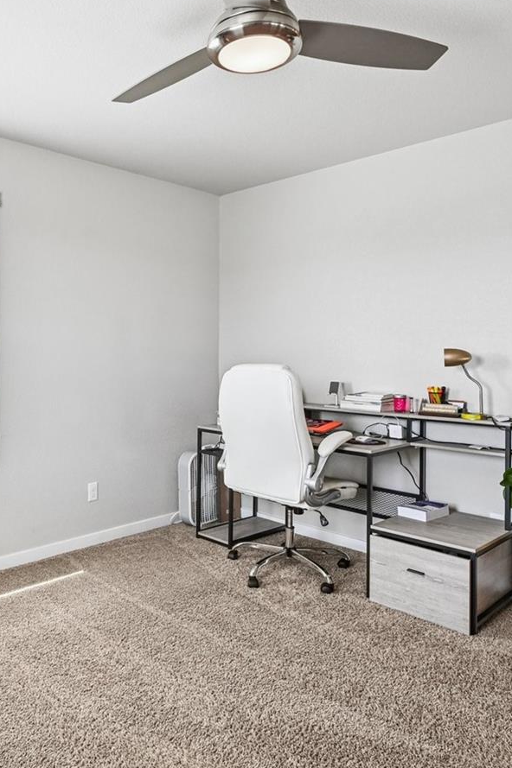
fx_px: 576
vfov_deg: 67.4
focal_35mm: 27
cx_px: 140
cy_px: 365
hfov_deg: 46.5
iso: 800
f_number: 11
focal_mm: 15
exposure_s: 1/30
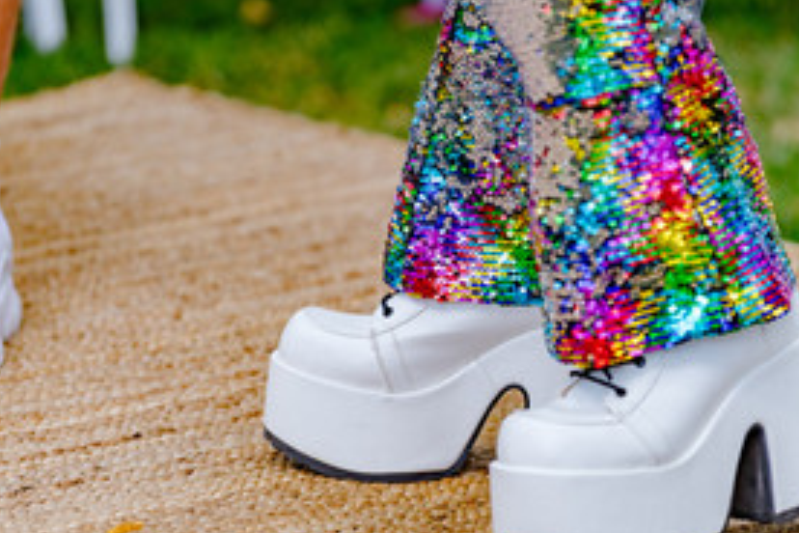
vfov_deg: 4.9
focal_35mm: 280
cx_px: 399
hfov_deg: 7.4
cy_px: 307
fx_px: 6214
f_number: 2.8
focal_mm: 180
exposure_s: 1/500
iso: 320
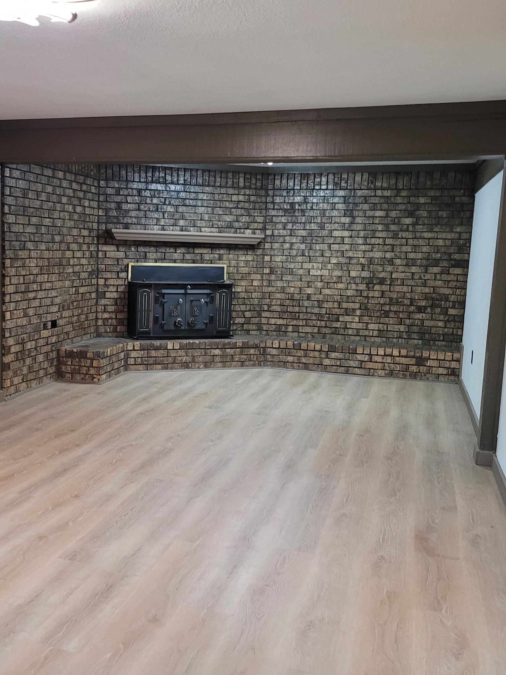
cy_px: 327
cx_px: 150
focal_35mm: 36
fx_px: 702
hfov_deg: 39.0
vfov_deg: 51.3
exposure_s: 1/40
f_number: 1.8
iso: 320
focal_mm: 5.4
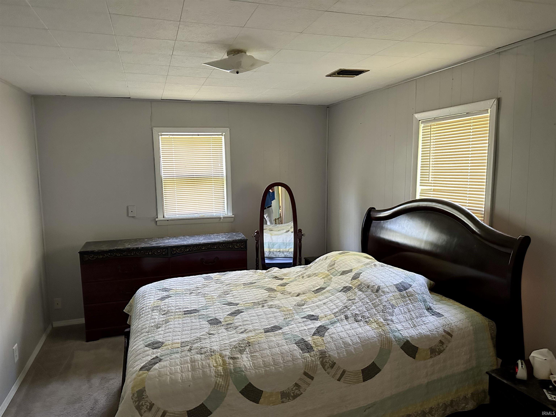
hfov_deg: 71.6
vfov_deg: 56.8
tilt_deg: -5.9
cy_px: 208
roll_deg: +0.9
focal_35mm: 24
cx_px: 278
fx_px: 385
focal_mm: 6.86
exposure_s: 1/40
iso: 640
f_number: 1.78
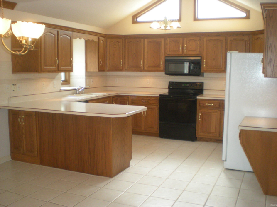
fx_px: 304
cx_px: 138
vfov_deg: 37.7
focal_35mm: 38
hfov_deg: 49.0
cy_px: 104
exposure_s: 1/49
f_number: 3.1
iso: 213
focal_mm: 6.3
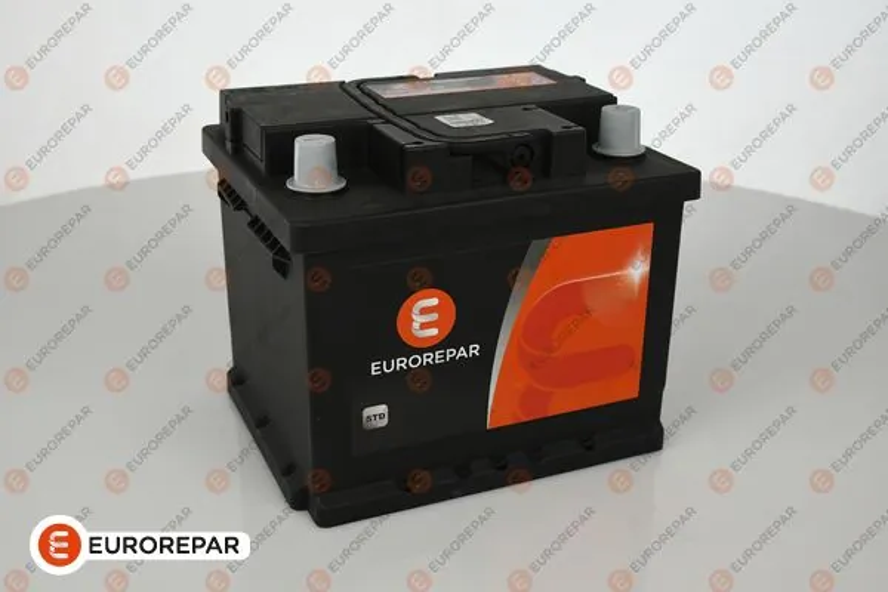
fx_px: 1184
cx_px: 444
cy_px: 296
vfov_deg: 28.1
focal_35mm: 48
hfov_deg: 41.1
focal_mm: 32
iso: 1600
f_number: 10
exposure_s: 1/250
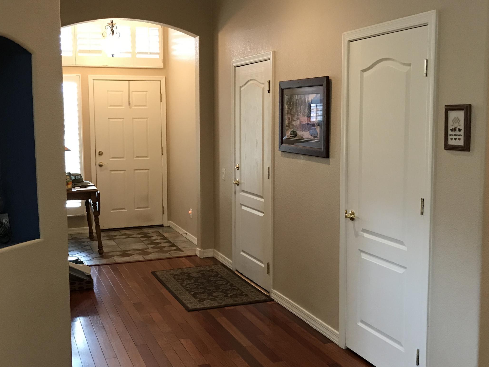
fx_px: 579
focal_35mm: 41
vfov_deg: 35.1
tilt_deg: -6.6
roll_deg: +0.3
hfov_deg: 45.7
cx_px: 220
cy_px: 180
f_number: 1.8
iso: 64
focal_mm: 3.99
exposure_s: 1/15
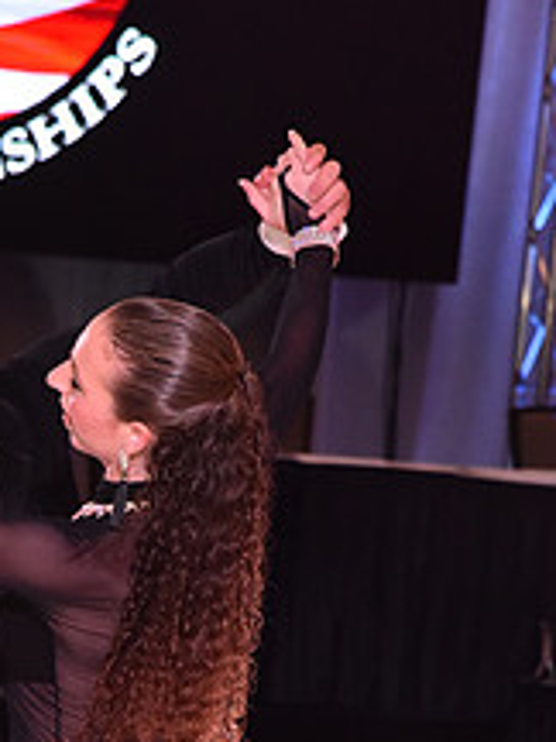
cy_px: 883
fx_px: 5525
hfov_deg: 5.7
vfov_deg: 7.6
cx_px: -36
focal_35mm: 258
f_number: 6.3
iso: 2500
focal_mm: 100
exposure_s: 1/320
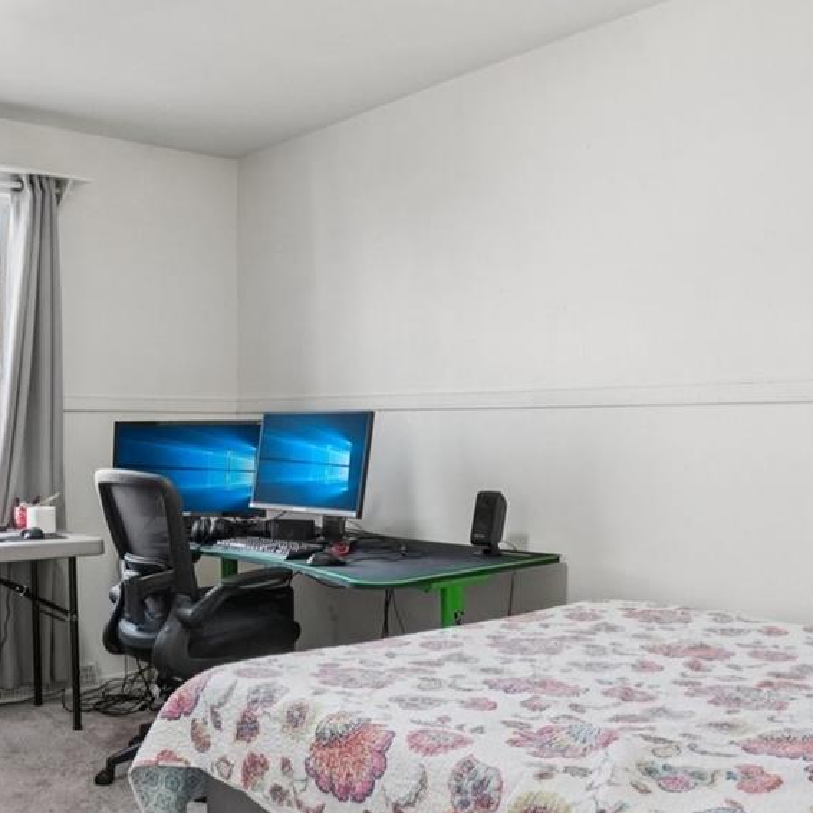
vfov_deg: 46.0
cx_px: 362
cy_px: 409
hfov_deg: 46.0
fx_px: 957
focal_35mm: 36
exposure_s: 1/80
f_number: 8
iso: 1000
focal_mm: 10
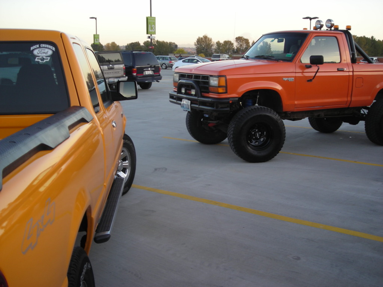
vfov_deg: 37.7
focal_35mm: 38
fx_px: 420
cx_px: 192
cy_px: 144
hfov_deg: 49.0
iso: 50
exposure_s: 1/45.7
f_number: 3.2
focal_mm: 6.3
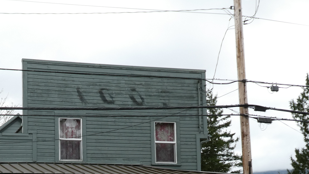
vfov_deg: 16.3
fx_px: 590
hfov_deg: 28.6
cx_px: 56
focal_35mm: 72
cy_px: 192
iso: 80
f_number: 3.7
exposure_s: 1/125
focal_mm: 6.7
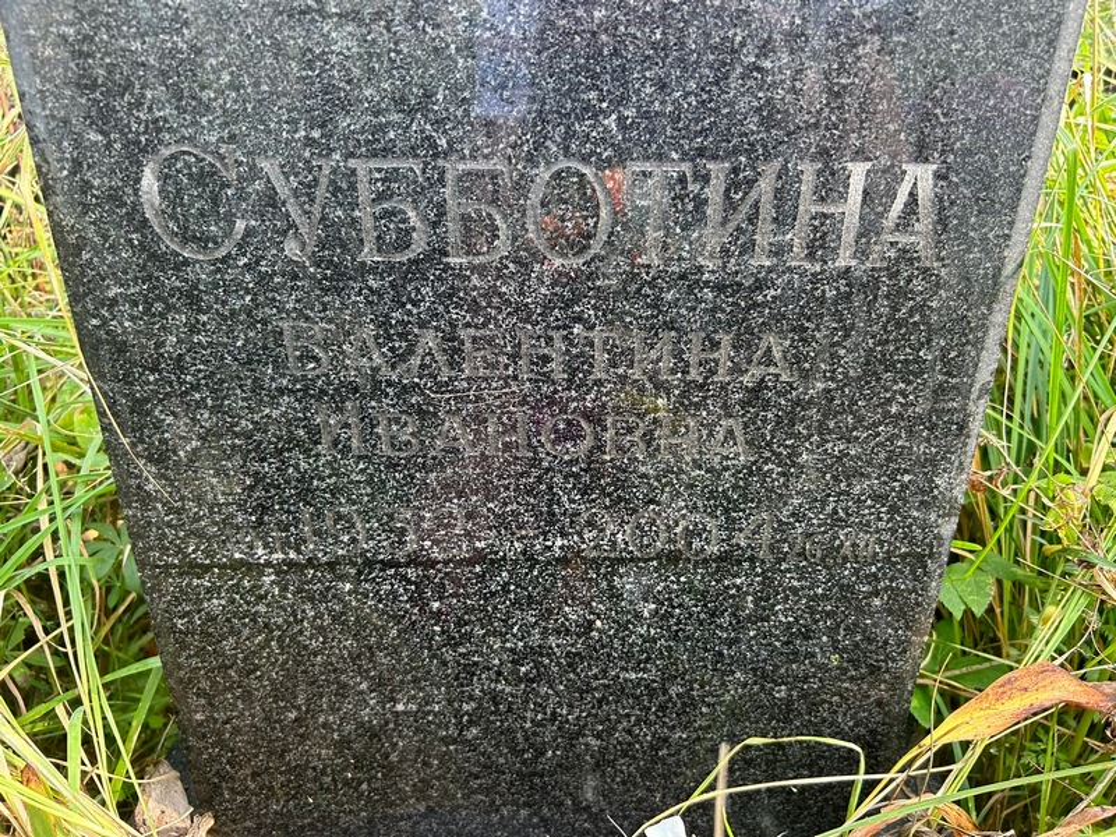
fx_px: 838
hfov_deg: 67.3
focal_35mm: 26
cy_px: 418
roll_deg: +2.8
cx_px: 558
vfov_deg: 53.1
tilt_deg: -29.3
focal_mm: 5.7
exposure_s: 1/121
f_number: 1.5
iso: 80
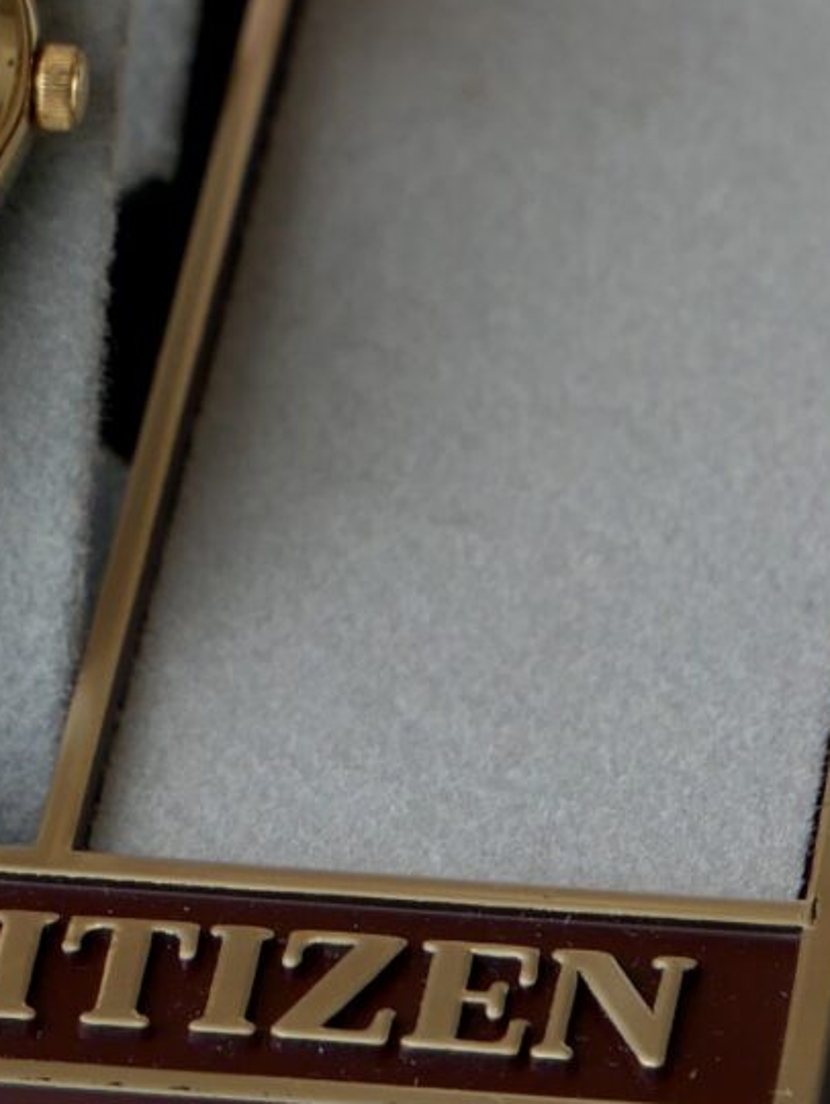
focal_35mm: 379
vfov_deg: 5.2
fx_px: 12097
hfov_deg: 3.9
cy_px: 172
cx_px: -92
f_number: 5.5
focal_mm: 40
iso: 200
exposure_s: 1/250
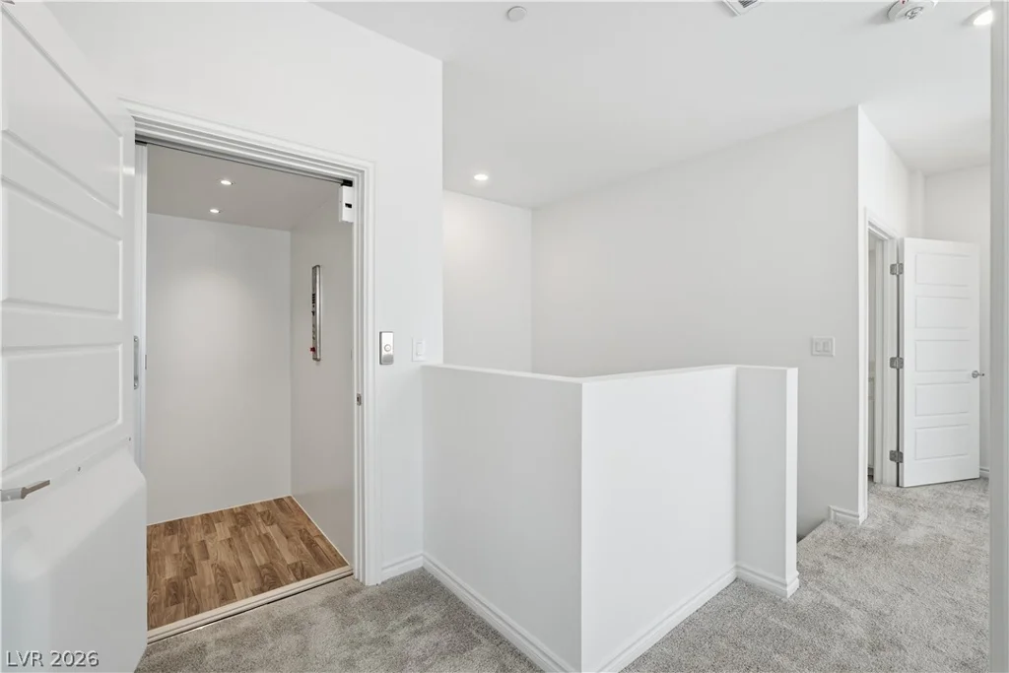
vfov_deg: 77.3
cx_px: 504
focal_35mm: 15
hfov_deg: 100.4
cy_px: 336
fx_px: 420
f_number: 7.1
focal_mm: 10
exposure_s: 1/1250
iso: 500
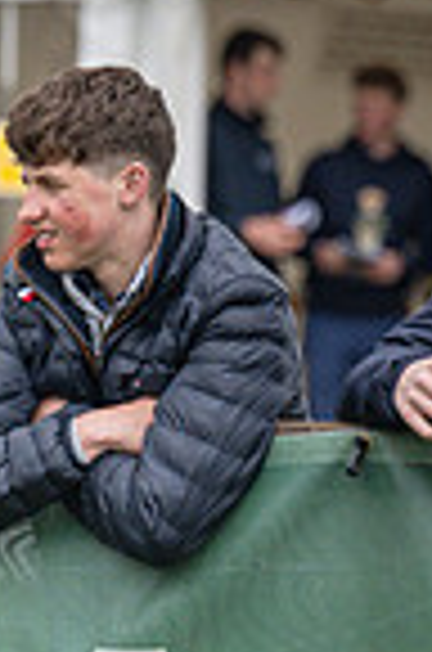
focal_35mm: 677
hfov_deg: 2.0
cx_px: -487
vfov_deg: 3.0
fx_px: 12244
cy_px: 872
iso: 800
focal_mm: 145
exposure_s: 1/3200
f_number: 4.5
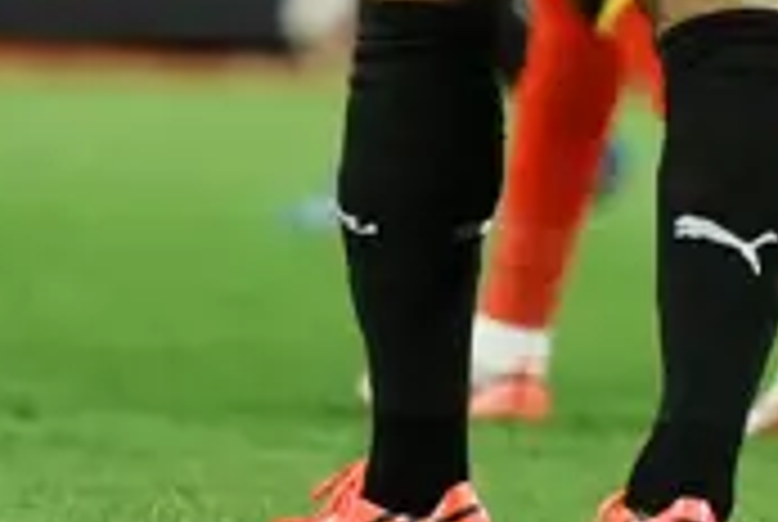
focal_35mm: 2076
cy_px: -706
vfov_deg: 0.7
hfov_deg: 1.0
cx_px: 598
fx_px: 44941
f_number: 2.8
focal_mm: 200
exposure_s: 1/1250
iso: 1600
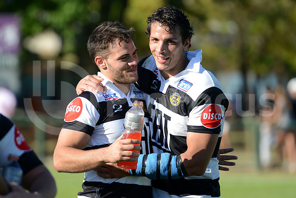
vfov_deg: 5.1
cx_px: 148
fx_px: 2220
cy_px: 99
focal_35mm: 270
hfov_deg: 7.6
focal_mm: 270
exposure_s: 1/800
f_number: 4
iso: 320
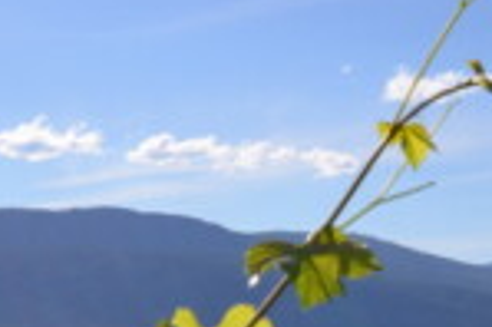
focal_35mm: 91
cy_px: 370
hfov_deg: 22.1
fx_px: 1242
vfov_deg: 14.6
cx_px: 401
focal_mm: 20
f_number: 9
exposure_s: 1/320
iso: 100
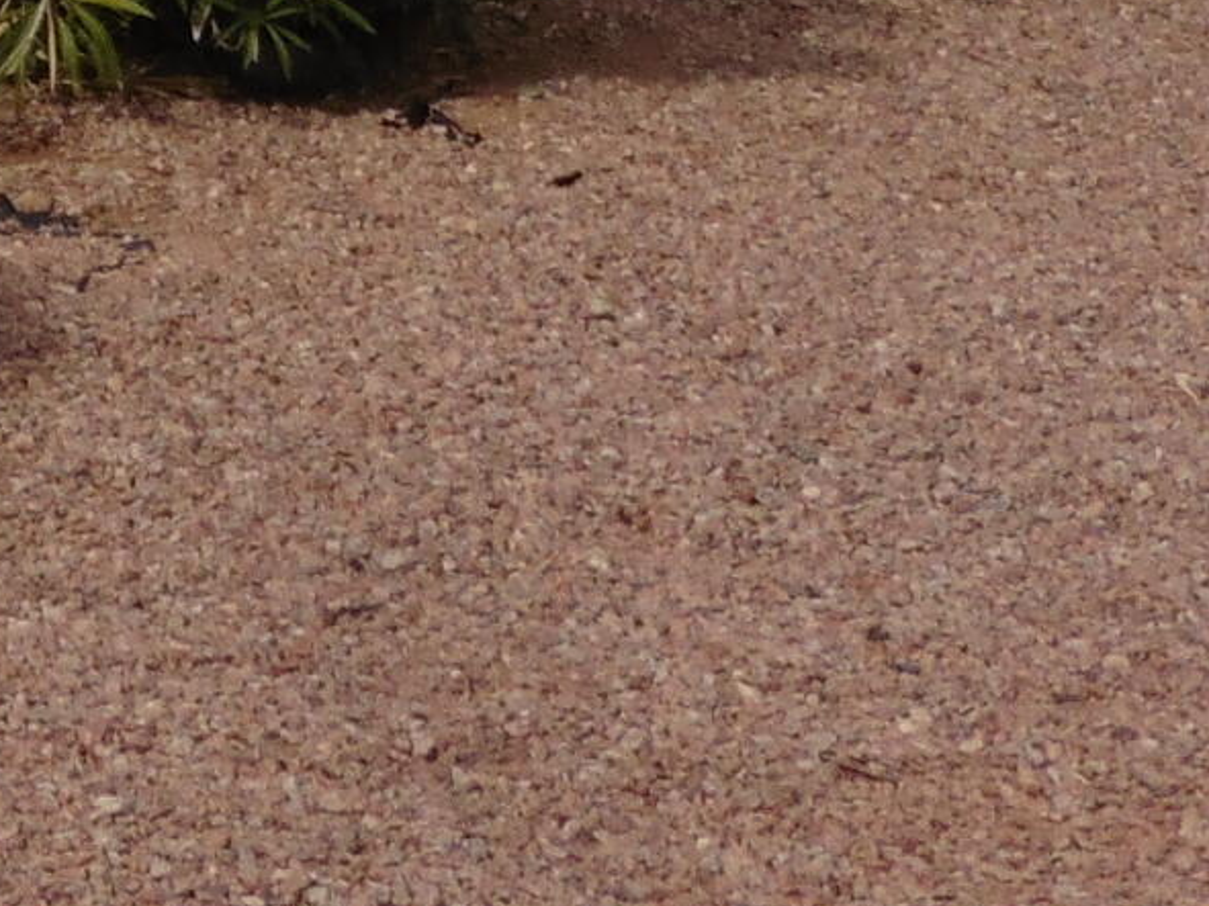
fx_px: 6914
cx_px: -1479
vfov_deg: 7.2
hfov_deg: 9.2
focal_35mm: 198
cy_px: -1000
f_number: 5
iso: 100
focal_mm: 6.9
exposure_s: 1/2000
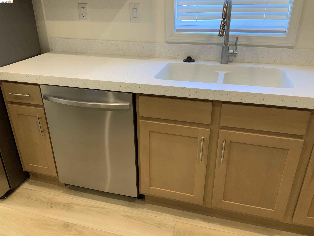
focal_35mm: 29
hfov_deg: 61.7
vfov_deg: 48.2
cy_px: 118
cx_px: 157
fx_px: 263
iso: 50
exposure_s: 1/60
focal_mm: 3
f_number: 1.8
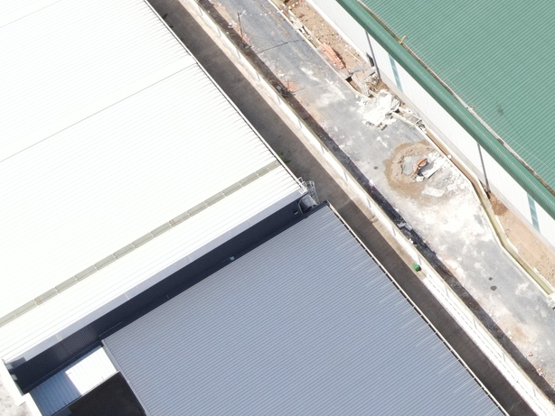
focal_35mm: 75
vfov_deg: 18.5
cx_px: 727
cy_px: -99
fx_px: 1203
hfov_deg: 23.0
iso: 100
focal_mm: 4.5
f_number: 2.8
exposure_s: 1/500
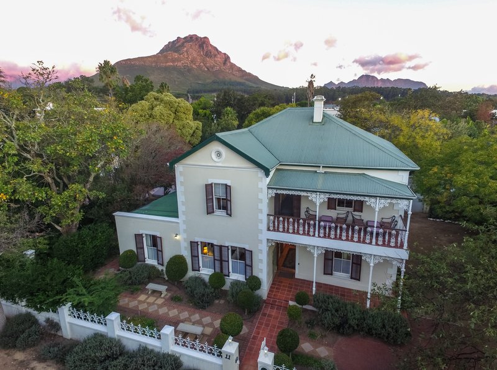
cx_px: 248
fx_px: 286
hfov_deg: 81.9
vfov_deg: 65.7
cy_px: 185
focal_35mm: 20
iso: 164
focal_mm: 3.61
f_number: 2.8
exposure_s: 1/25
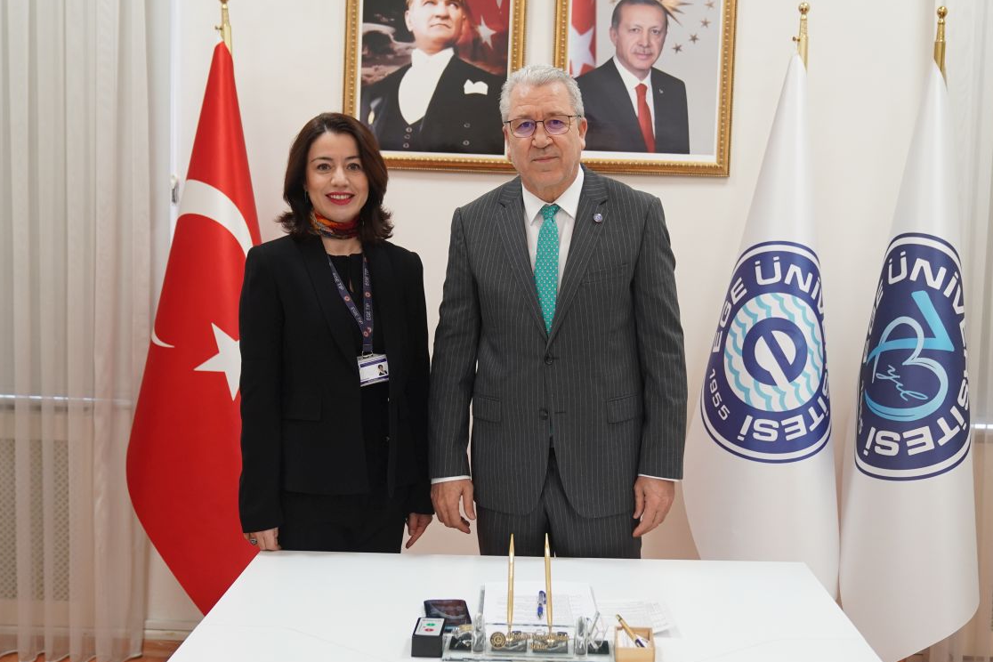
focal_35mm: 43
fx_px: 1186
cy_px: 323
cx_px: 543
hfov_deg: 45.4
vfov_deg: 31.2
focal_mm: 32
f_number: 3.2
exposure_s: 1/125
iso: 1600
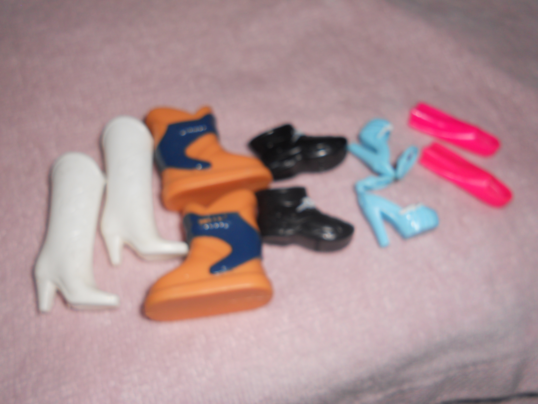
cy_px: 202
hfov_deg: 56.8
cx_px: 269
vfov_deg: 44.2
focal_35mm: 32
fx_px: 497
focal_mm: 5.8
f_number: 8.8
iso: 80
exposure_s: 1/25
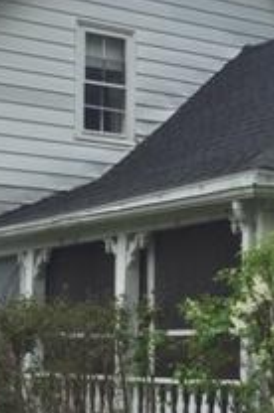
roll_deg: +0.3
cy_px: 262
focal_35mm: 93
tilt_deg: +4.6
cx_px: 197
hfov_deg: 14.6
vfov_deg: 21.9
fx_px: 1065
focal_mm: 4.15
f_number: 2.2
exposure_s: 1/1721
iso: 32
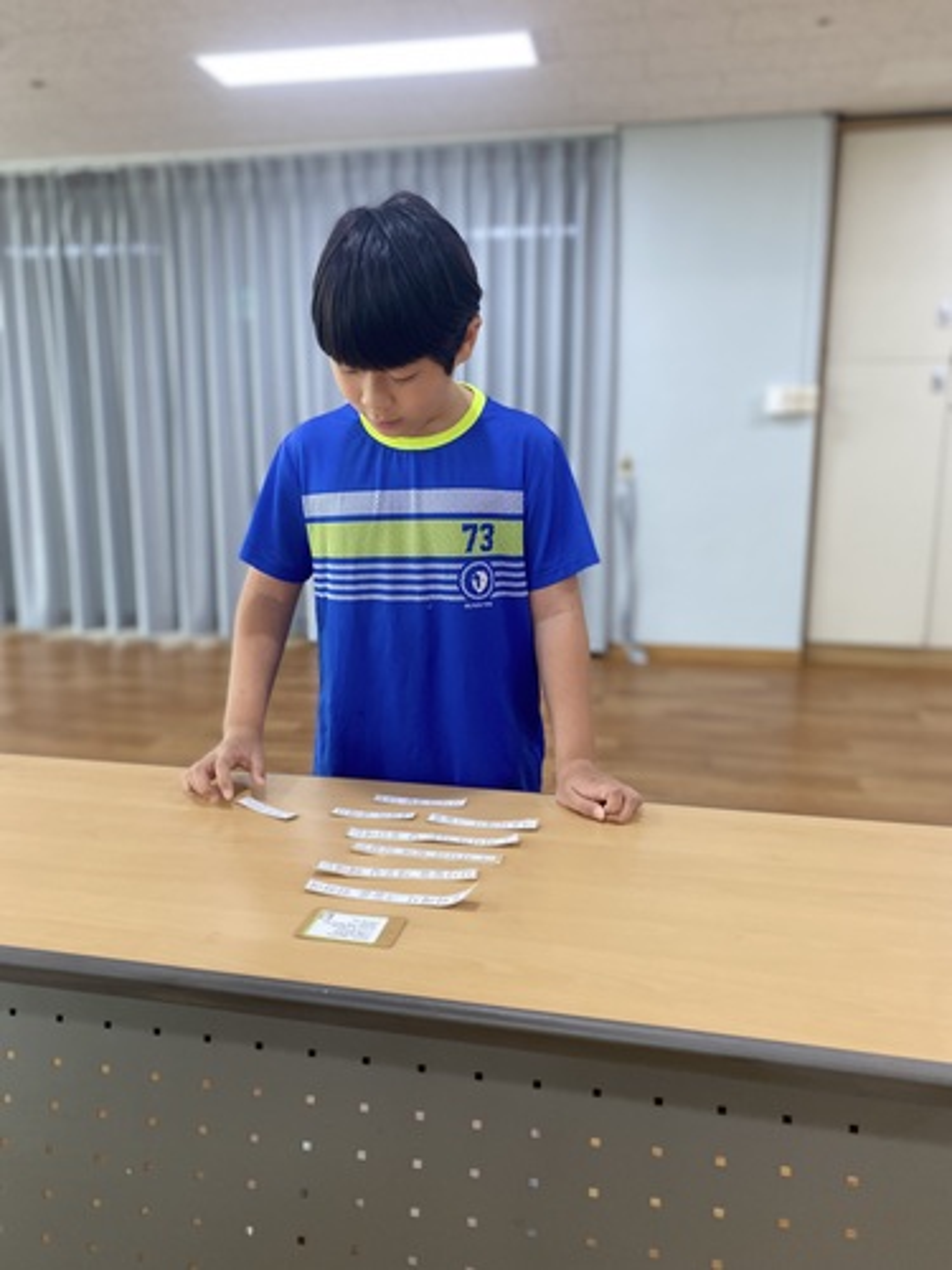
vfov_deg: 67.3
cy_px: 635
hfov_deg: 53.1
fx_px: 953
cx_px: 476
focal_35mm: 26
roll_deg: -0.3
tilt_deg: -13.2
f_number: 1.8
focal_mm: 4.25
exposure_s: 1/60
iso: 125
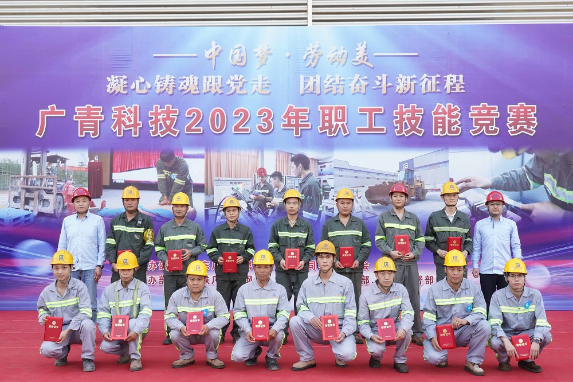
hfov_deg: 47.4
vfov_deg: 32.6
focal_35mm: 41
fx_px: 652
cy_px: 191
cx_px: 286
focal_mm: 41
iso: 3200
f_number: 18
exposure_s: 1/80
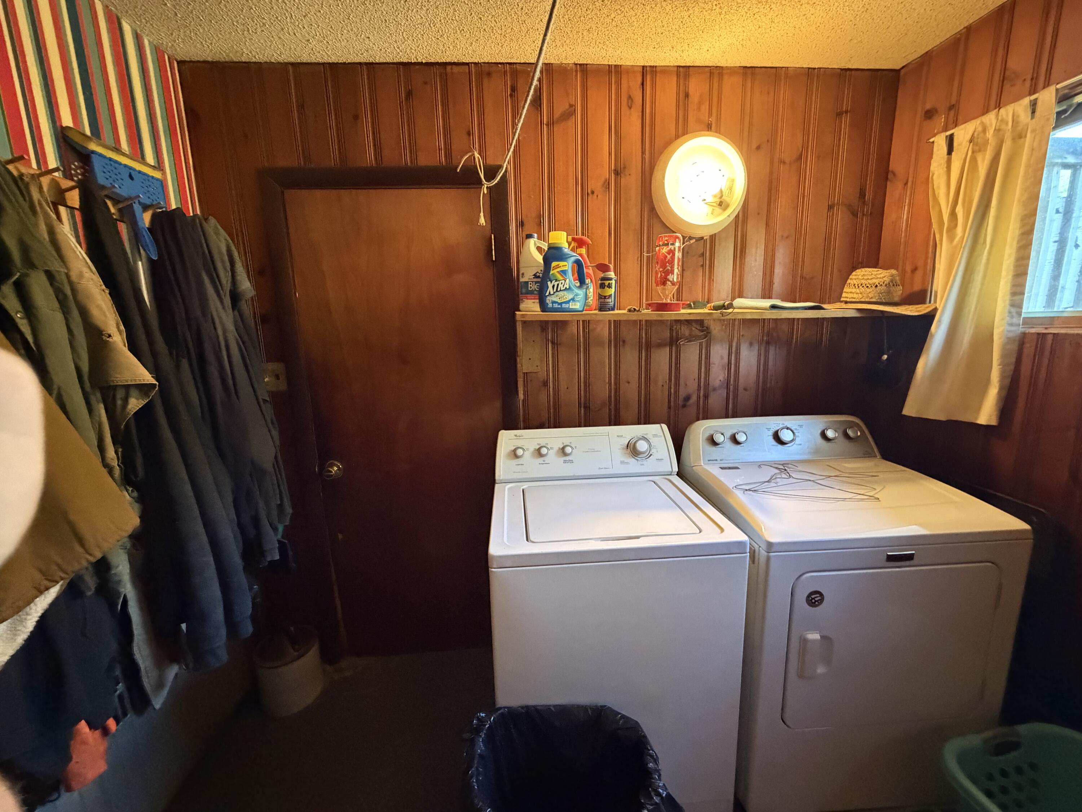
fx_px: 438
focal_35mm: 14
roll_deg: +2.4
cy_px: 406
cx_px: 541
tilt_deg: -10.3
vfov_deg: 85.7
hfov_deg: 102.1
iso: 1250
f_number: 2.2
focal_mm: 2.22
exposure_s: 1/60
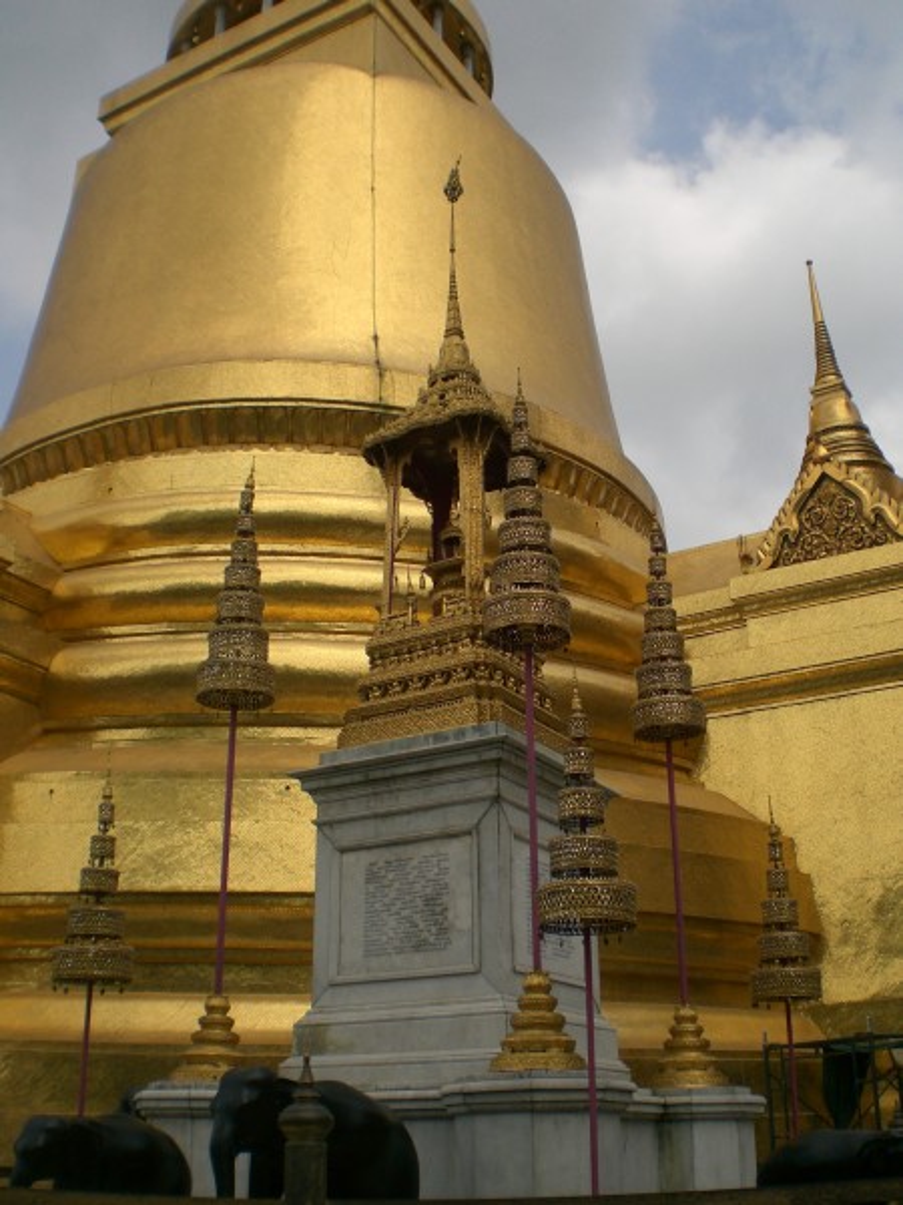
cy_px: 602
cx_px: 452
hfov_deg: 37.7
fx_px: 1322
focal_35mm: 38
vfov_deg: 49.0
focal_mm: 6.3
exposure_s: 1/640
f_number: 4.4
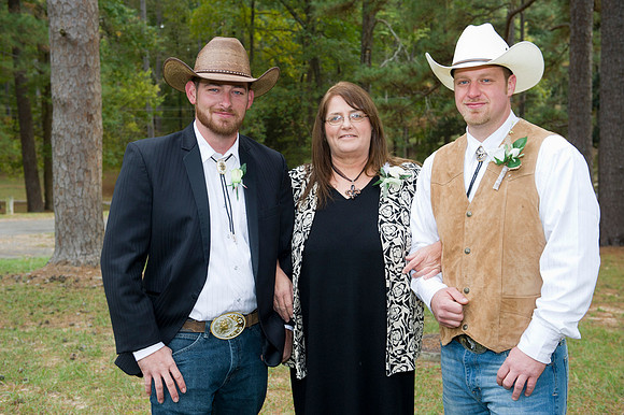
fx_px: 831
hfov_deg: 41.1
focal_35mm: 48
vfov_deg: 28.0
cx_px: 312
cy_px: 208
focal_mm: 48
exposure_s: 1/125
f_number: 5.6
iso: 640
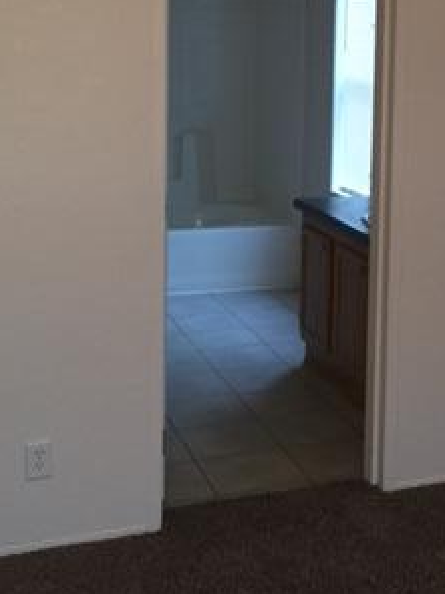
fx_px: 1081
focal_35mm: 63
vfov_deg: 30.3
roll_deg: -0.9
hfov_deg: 22.7
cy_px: 153
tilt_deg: -5.6
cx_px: 401
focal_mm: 4.15
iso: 200
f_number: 2.2
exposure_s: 1/30
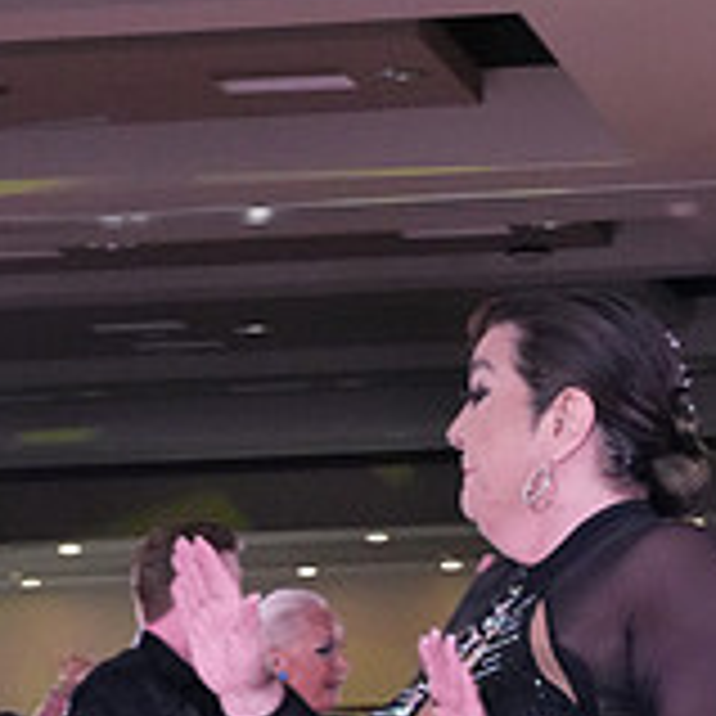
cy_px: 1234
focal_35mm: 195
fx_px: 4563
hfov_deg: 8.9
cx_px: 642
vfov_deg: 8.7
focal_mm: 42
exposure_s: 1/250
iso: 6400
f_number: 8
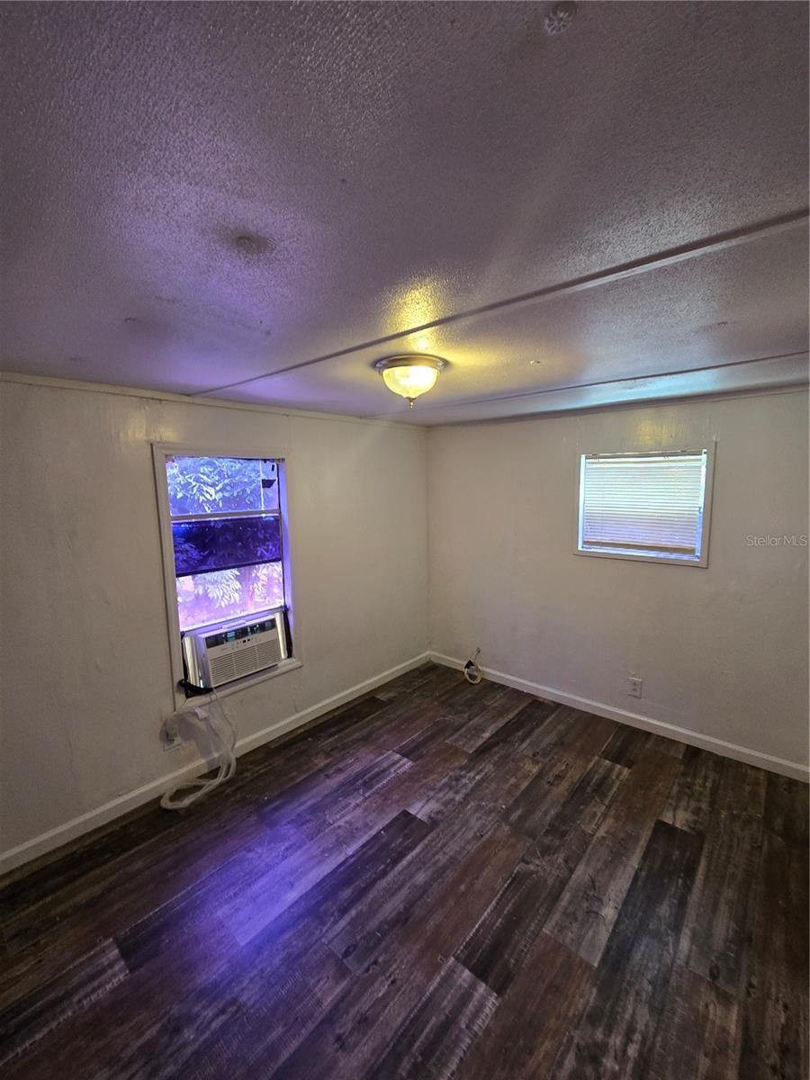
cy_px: 540
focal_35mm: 13
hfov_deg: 89.9
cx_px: 405
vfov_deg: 106.2
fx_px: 406
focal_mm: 2.2
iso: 250
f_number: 2.2
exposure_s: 1/60
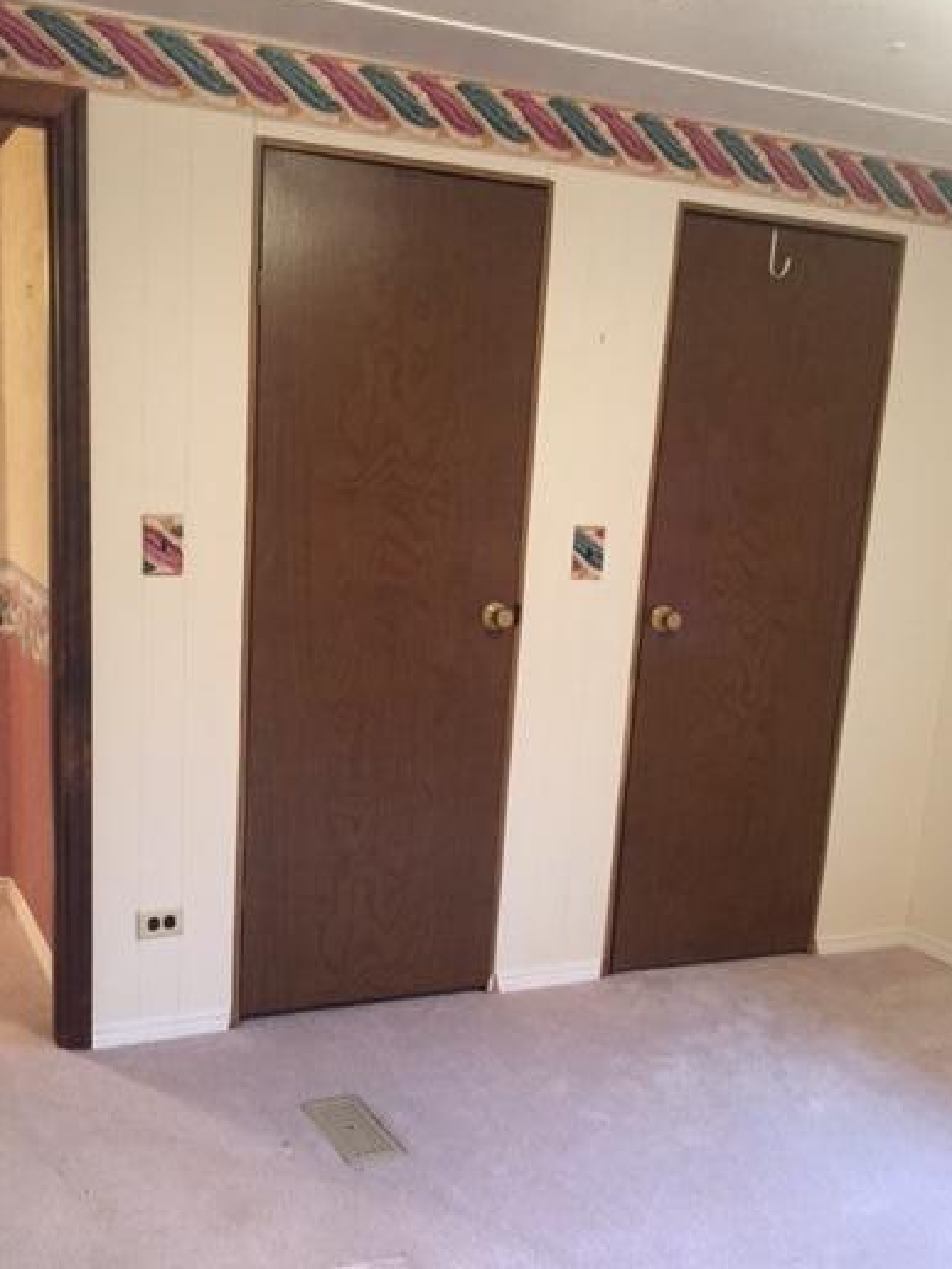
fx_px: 1320
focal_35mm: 36
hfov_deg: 39.6
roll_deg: -1.6
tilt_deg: -12.6
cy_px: 757
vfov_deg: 51.0
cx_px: 413
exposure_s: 1/24
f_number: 2.2
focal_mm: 4.15
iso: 250
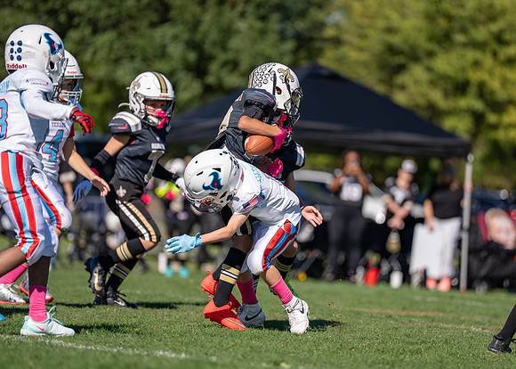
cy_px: 177
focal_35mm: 232
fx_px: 3400
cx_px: 290
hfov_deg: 8.7
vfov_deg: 6.2
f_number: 2.8
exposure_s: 1/2500
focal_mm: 200
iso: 100
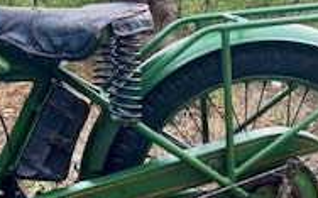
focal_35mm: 94
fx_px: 814
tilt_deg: -10.6
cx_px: -52
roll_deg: -0.3
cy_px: 78
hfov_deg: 20.8
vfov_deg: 13.9
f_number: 1.8
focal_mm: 4.25
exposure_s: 1/122
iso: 32
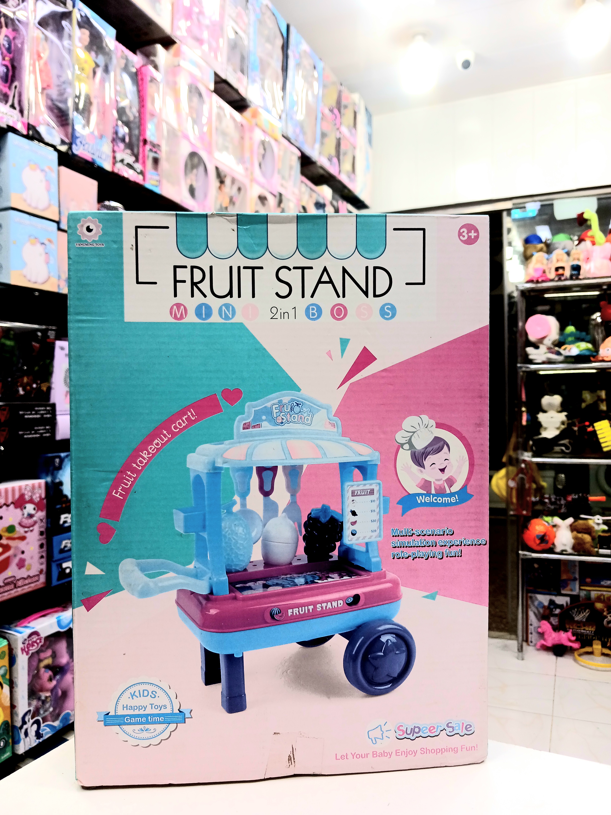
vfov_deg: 63.4
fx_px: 659
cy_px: 400
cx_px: 301
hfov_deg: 49.7
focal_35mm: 28
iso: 32
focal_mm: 4
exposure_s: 1/50.3
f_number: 1.8
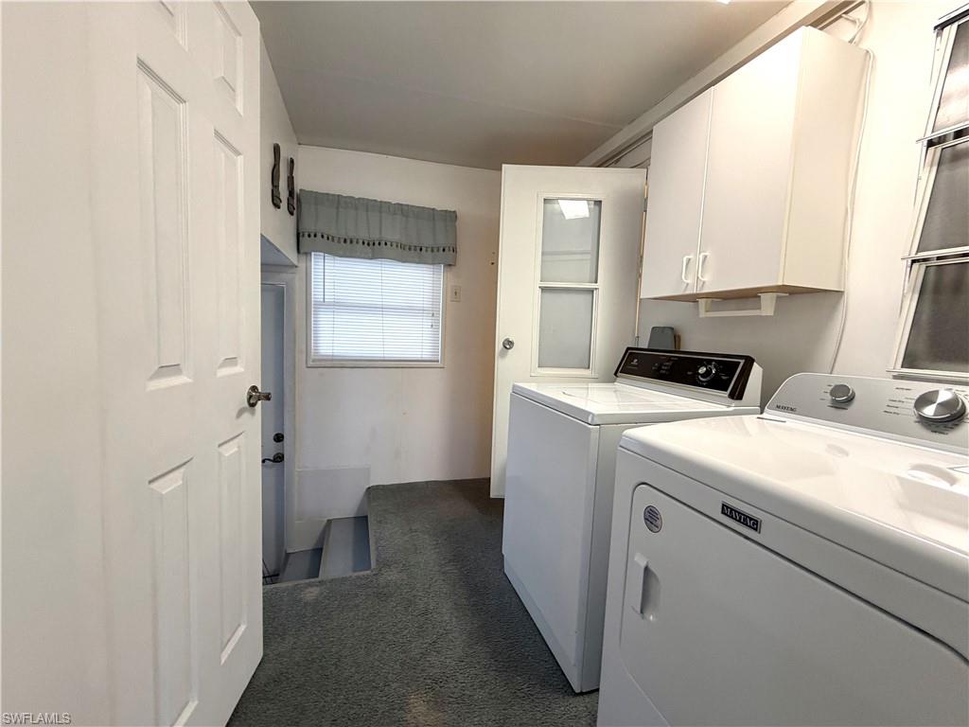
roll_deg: -1.9
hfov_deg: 102.1
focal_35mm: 14
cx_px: 484
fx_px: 392
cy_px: 364
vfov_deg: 85.7
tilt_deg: -5.3
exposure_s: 1/60
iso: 250
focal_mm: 2.22
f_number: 2.2
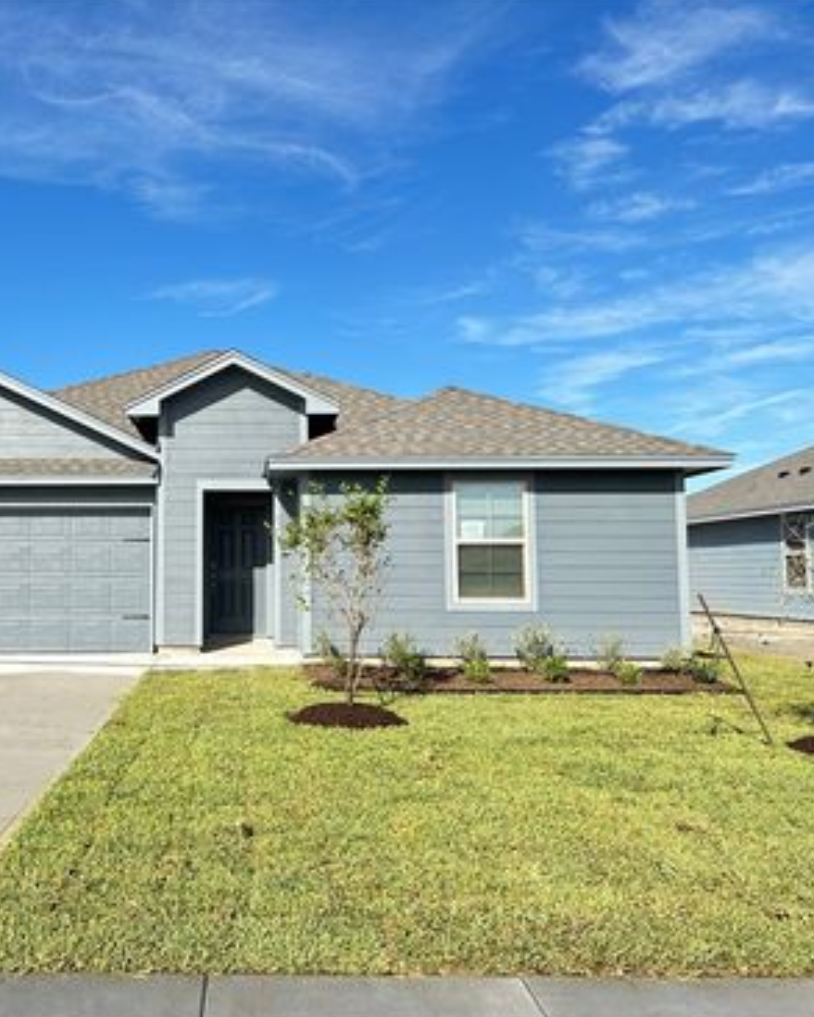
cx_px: 225
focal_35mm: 32
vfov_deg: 55.7
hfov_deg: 44.6
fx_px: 963
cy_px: 510
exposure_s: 1/2353
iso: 80
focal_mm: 6.86
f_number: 1.78
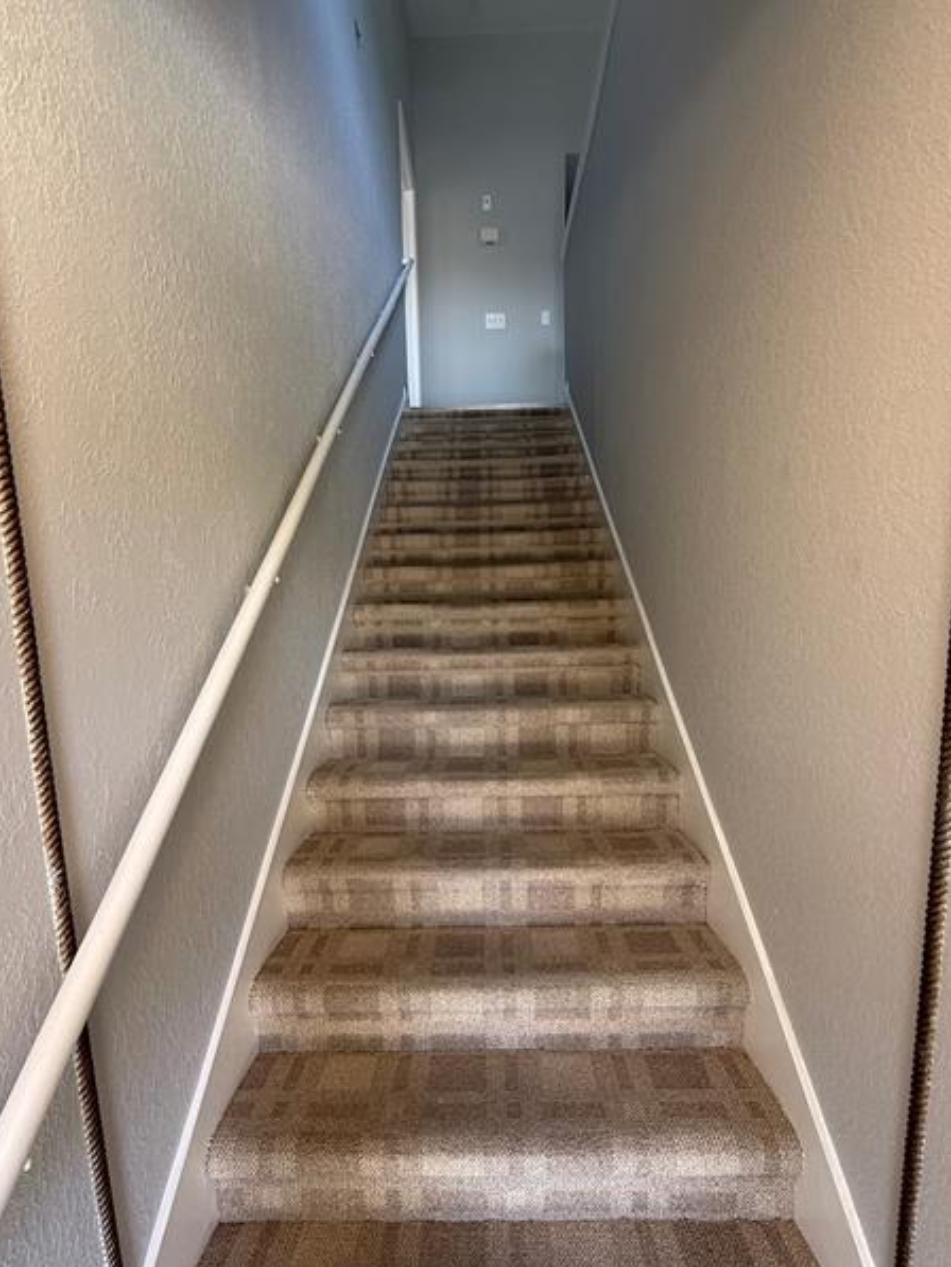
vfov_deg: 87.3
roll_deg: +1.6
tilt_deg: -7.1
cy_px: 713
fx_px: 659
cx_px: 469
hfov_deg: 71.6
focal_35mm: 18
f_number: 2.2
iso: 200
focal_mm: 2.22
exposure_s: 1/99
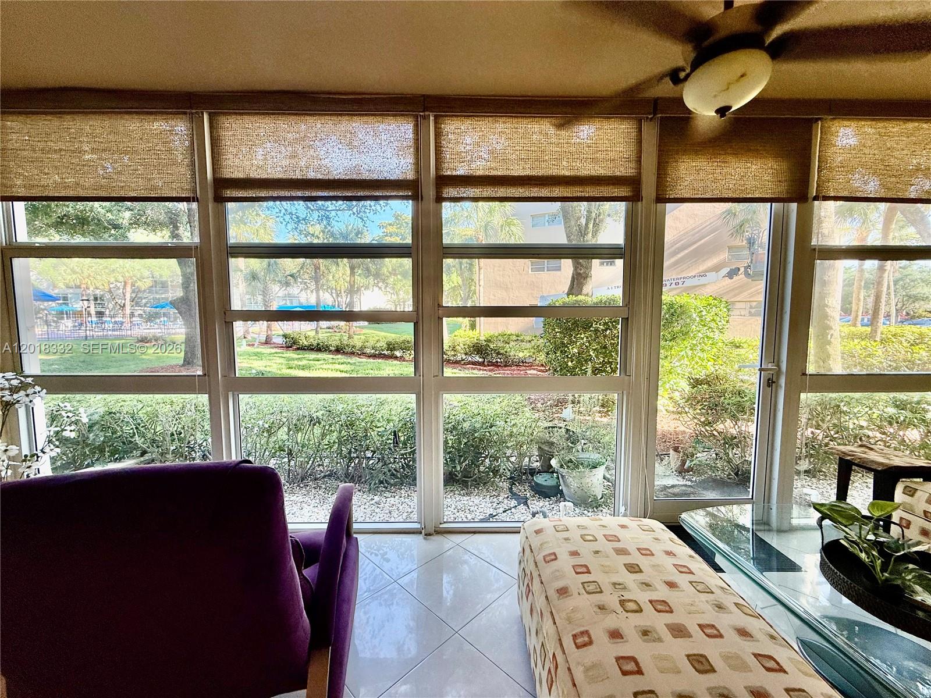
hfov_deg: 102.1
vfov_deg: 85.7
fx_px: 377
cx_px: 466
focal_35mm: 14
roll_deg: +0.0
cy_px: 349
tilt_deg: -4.2
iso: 64
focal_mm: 2.22
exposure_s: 1/100
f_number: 2.2
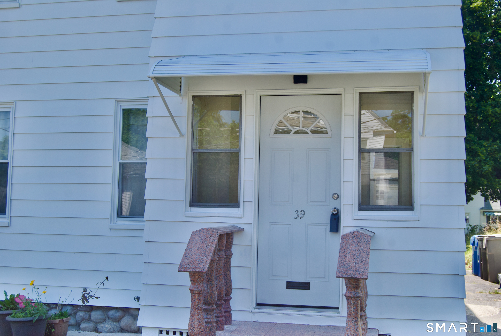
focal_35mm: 45
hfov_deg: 43.6
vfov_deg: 29.9
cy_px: 168
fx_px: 627
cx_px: 250
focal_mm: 30
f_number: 6.3
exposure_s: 1/160
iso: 100
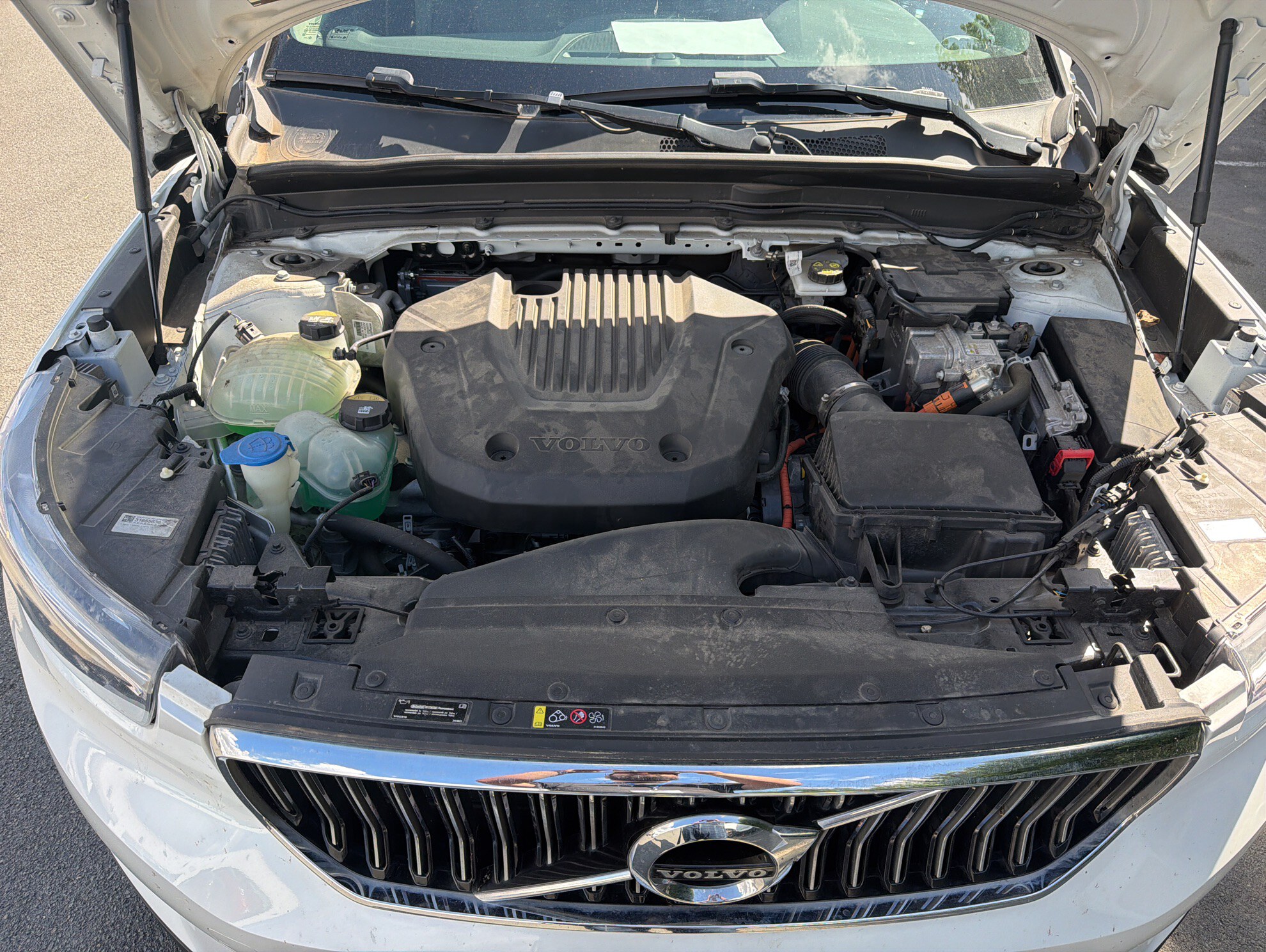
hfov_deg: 71.6
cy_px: 476
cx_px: 633
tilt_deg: -37.8
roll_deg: -1.2
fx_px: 878
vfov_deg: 56.9
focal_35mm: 24
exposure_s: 1/888
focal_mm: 6.76
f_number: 1.78
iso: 100
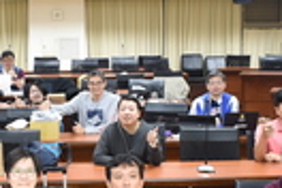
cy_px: 151
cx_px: 73
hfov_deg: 23.4
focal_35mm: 86
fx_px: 674
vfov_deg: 15.8
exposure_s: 1/40
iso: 800
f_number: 3.5
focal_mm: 18
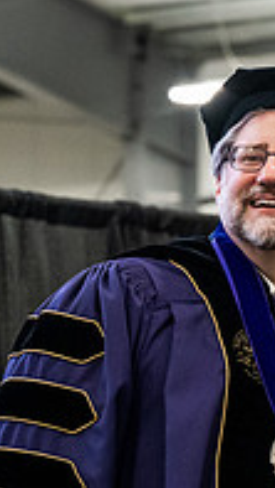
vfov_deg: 8.1
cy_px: 452
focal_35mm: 265
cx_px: 369
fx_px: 3431
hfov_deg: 4.6
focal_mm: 86
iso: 6400
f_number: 5
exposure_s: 1/250
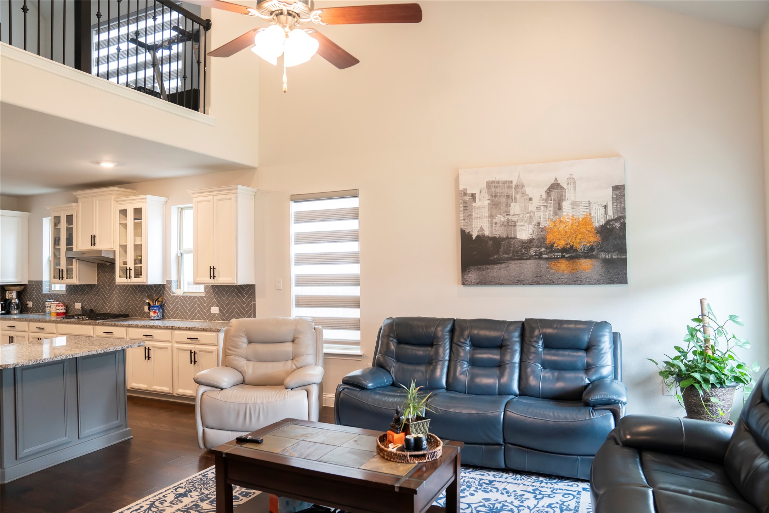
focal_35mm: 24
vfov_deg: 53.1
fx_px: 513
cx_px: 384
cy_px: 256
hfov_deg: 73.7
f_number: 3.2
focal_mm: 24
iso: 2000
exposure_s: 1/200
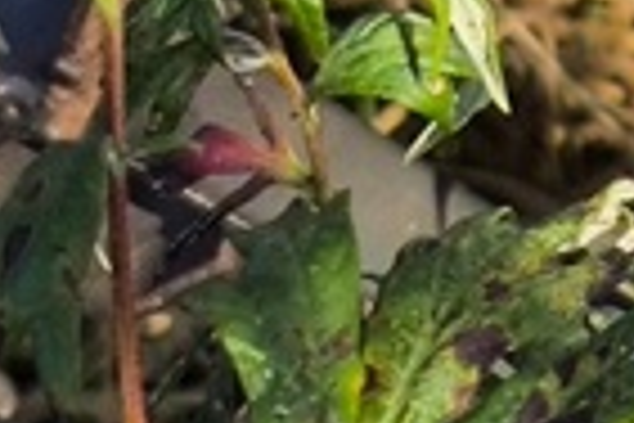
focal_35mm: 295
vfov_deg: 4.6
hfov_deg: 6.5
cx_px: 1715
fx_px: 5195
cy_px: -490
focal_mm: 4.71
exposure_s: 1/983
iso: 50
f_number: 1.7
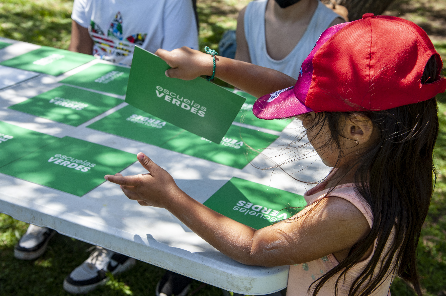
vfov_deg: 27.0
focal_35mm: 50
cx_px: 223
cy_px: 148
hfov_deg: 39.6
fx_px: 619
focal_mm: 50
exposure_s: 1/320
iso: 400
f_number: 8
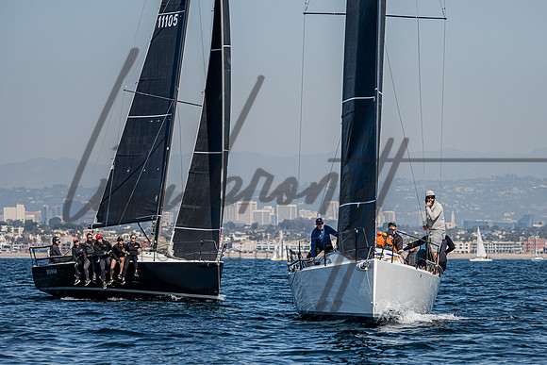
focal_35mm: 220
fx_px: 3337
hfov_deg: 9.4
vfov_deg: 6.3
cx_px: 327
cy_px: 169
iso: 400
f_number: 4.8
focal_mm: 160
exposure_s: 1/4000
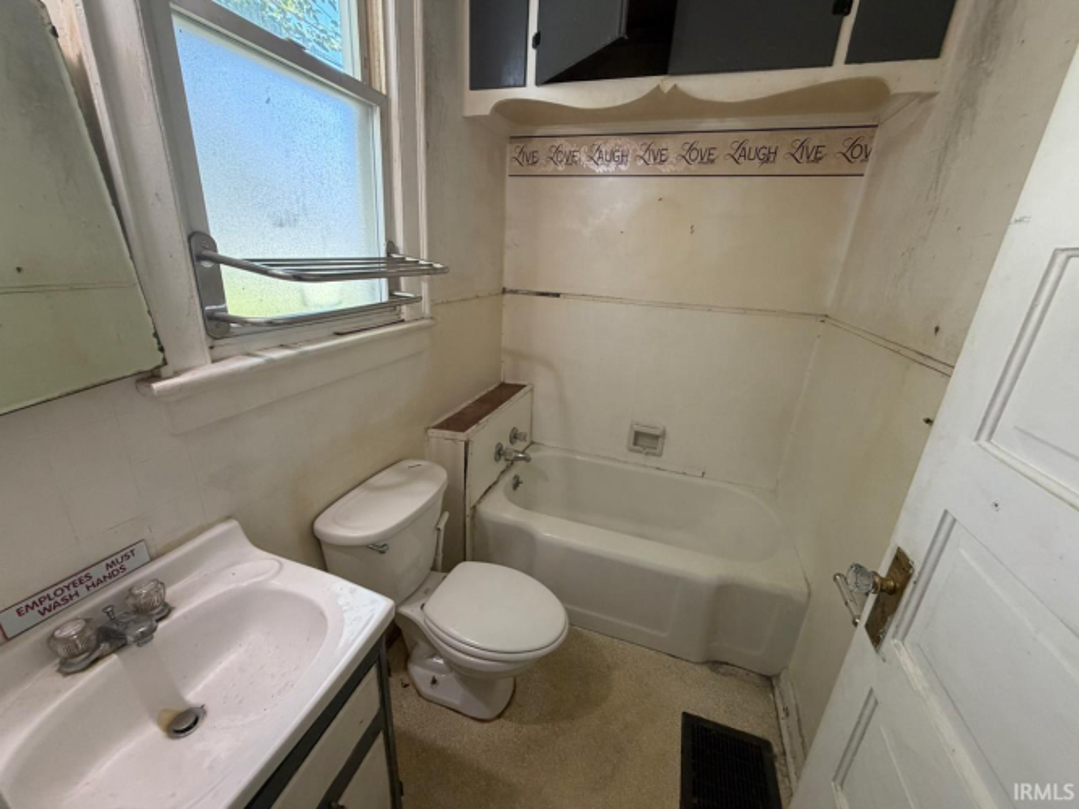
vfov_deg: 85.7
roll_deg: -3.2
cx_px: 540
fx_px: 436
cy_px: 404
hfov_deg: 102.1
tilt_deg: -19.7
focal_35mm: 14
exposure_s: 1/60
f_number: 2.2
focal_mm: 2.22
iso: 160
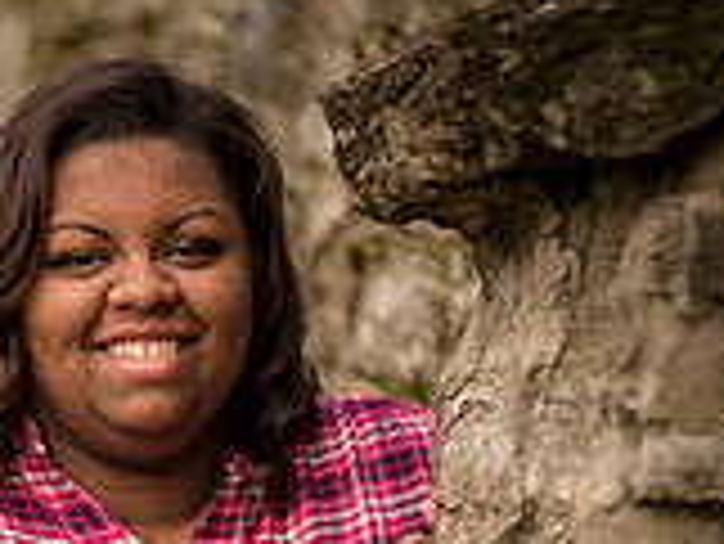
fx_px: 9565
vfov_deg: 3.2
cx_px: 99
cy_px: 845
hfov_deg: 4.3
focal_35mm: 457
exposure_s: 1/200
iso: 200
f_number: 2.8
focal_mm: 170
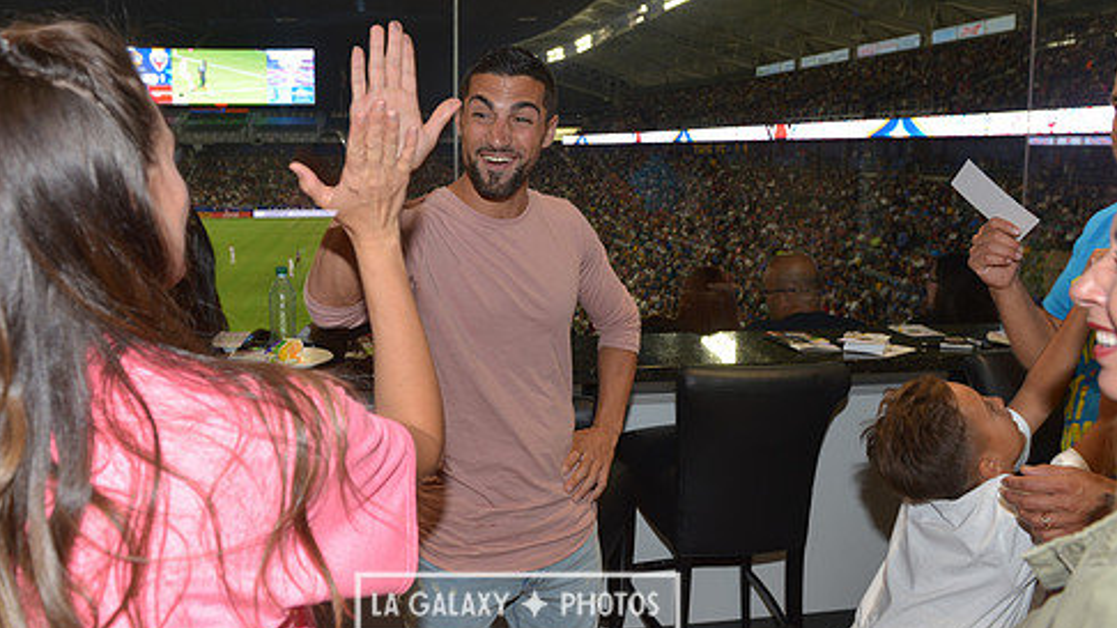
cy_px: 259
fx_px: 888
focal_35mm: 30
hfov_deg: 64.2
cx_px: 517
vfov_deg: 38.8
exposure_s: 1/60
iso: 200
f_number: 5
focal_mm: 24
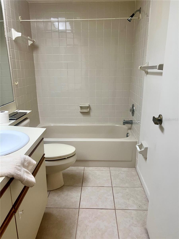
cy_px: 120
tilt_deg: -14.3
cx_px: 90
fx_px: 179
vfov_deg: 67.3
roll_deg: -0.1
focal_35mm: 26
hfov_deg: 53.1
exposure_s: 1/120
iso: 64
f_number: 1.5
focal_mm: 5.7
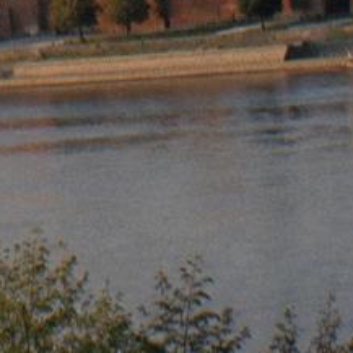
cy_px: -29
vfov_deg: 6.4
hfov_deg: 6.4
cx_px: 382
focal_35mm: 274
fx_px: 3161
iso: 400
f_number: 5.6
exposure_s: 1/640
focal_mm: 70
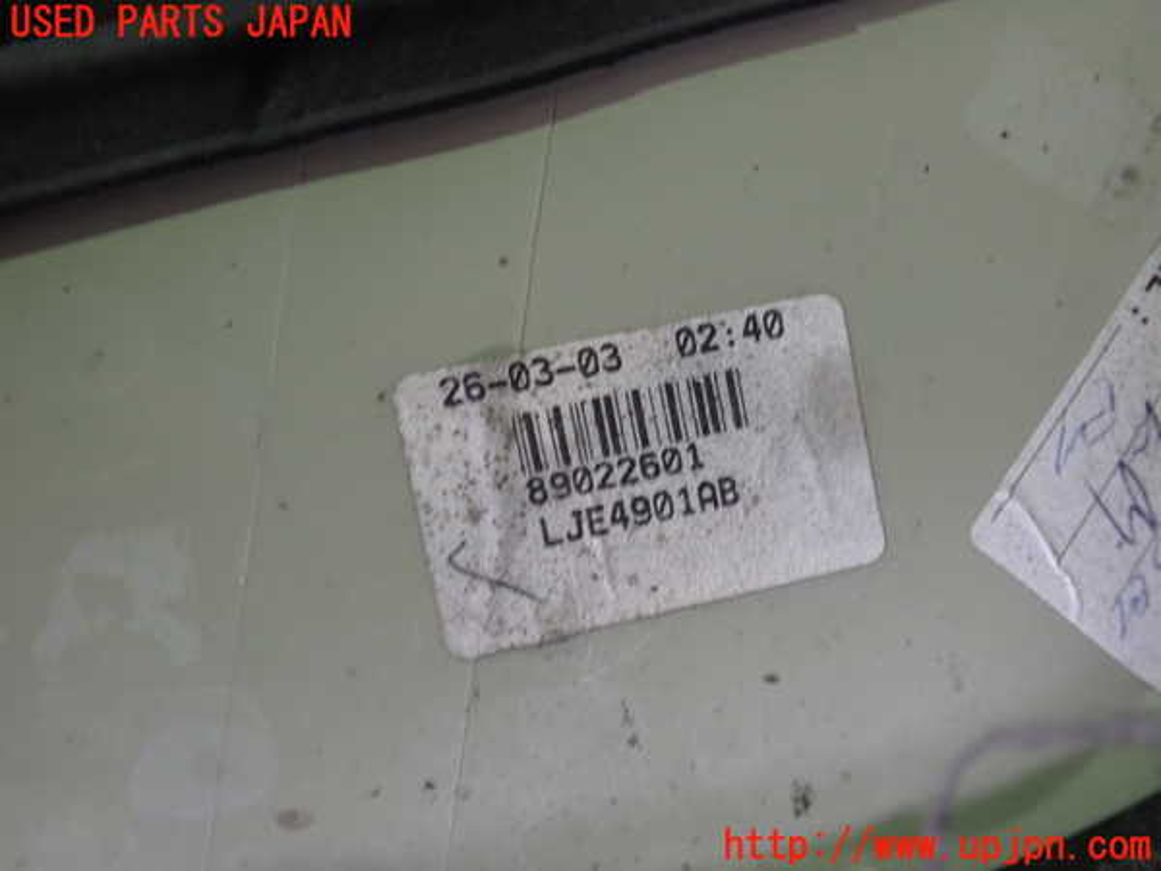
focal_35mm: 30
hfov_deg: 60.0
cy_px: 436
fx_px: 1006
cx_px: 580
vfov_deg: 46.8
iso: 200
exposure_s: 1/30
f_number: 2.3
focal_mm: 5.4
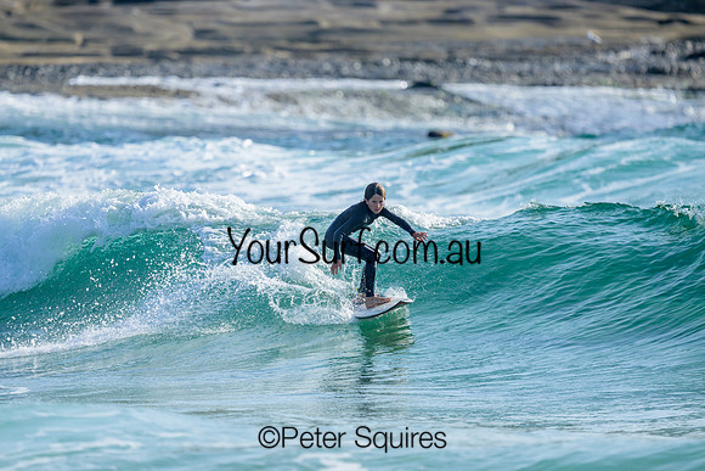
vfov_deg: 1.7
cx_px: 352
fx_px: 15670
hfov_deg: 2.6
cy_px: 236
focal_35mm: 800
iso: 280
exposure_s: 1/2000
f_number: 6.3
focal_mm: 800
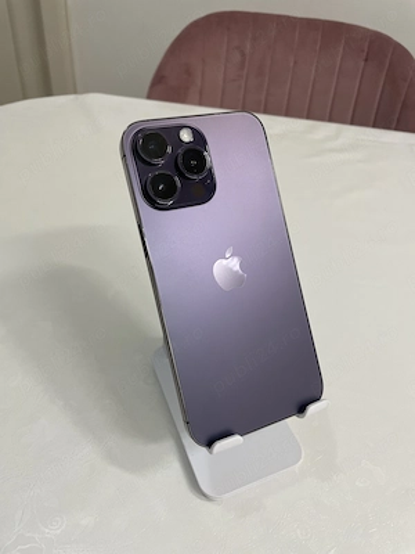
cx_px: 208
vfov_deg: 67.3
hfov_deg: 53.1
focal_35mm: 26
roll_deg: -7.3
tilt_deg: -41.0
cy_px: 277
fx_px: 416
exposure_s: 1/121
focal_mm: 4.2
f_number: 1.6
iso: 100
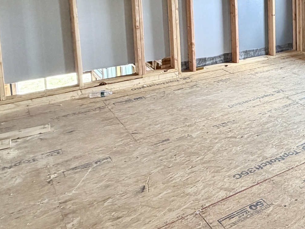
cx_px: 345
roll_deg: -0.5
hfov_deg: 36.3
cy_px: 10
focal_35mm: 43
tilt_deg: -7.2
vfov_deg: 31.5
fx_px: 379
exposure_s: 1/121
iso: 200
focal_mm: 2.22
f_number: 2.2
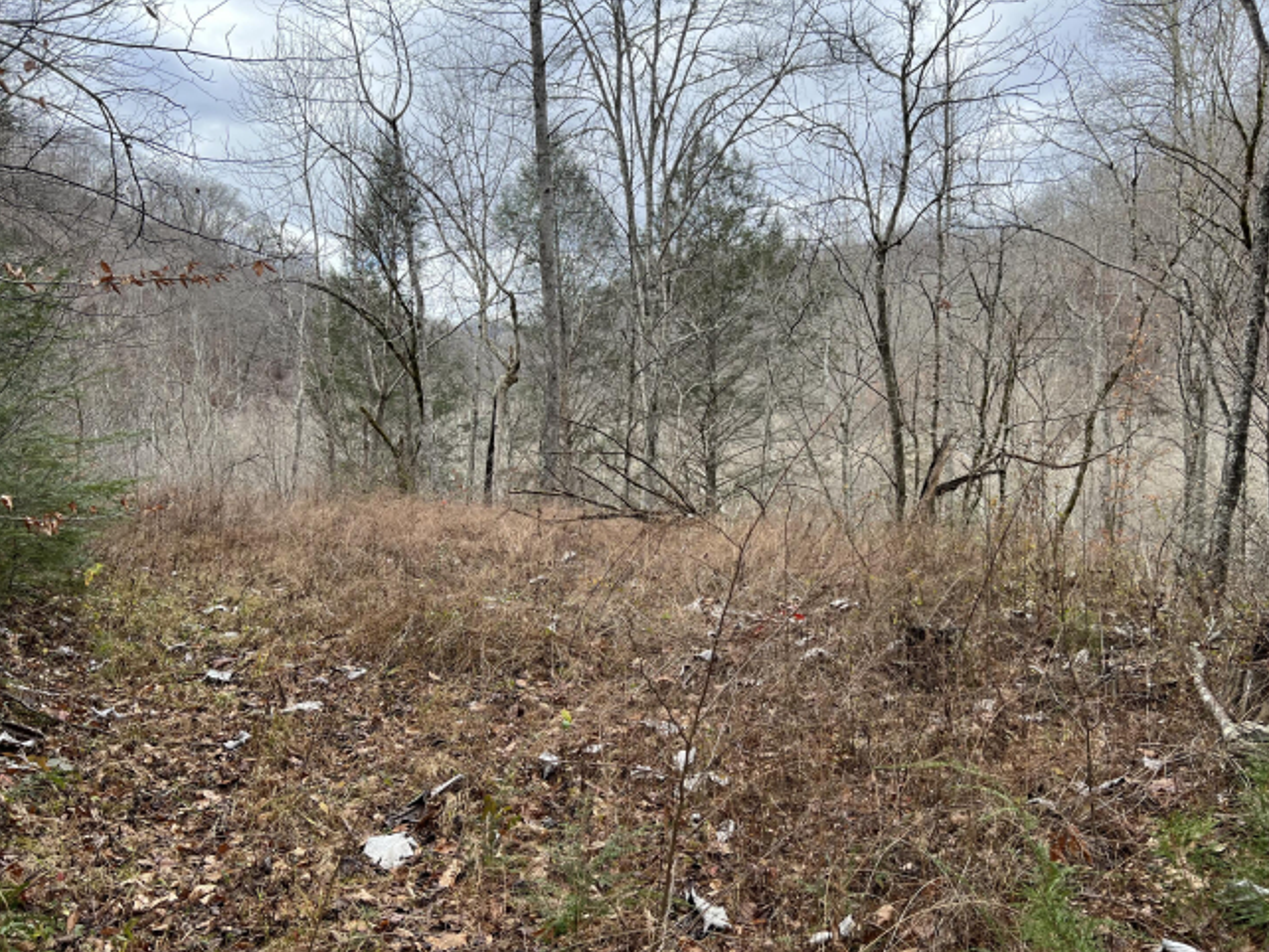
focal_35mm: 27
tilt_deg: -5.0
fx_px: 990
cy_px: 492
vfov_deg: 51.4
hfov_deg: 65.3
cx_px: 649
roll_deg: +2.2
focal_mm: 5.7
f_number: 1.5
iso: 50
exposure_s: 1/650
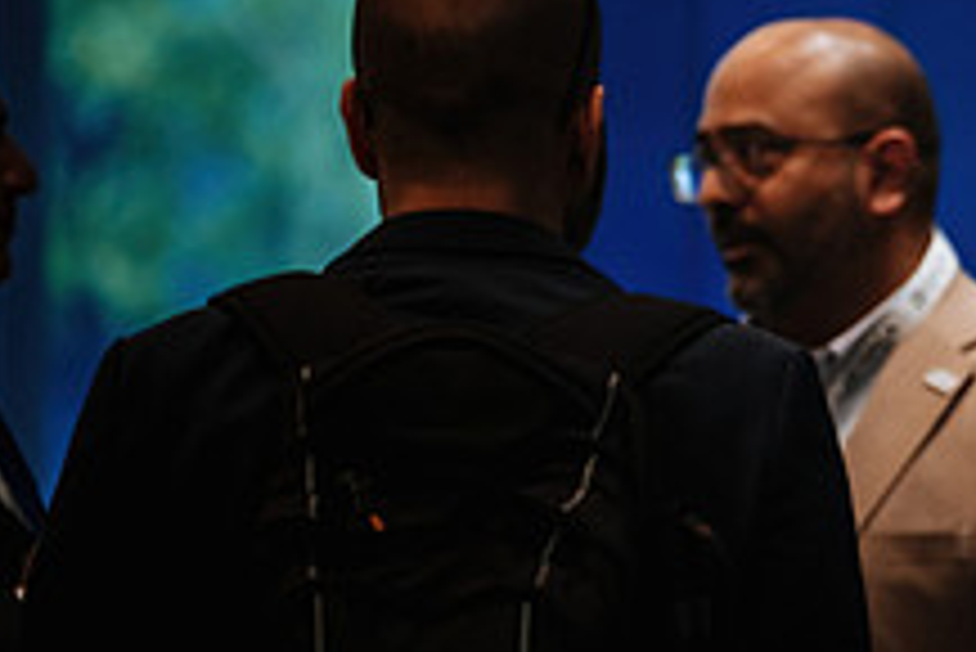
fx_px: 15219
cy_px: 393
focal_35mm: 561
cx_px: 756
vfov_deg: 2.5
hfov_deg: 3.7
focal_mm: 140
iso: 800
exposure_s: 1/250
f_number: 2.8
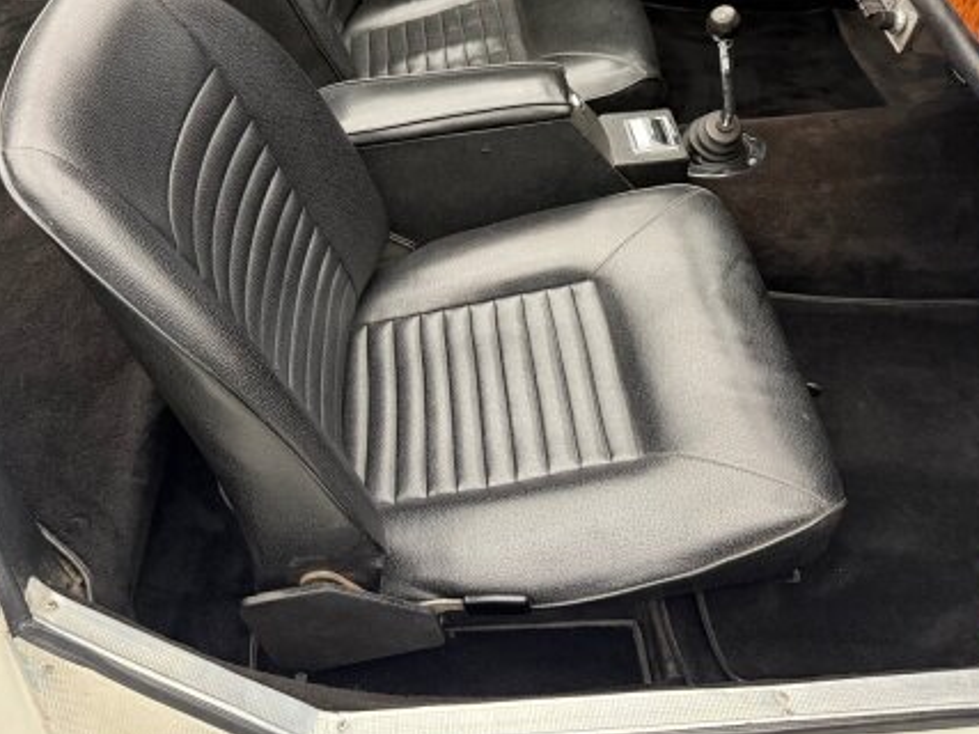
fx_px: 1018
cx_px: 463
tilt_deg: -40.6
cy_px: 216
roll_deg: -2.0
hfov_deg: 51.3
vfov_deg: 38.9
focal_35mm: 36
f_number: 1.78
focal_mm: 6.76
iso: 400
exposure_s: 1/49
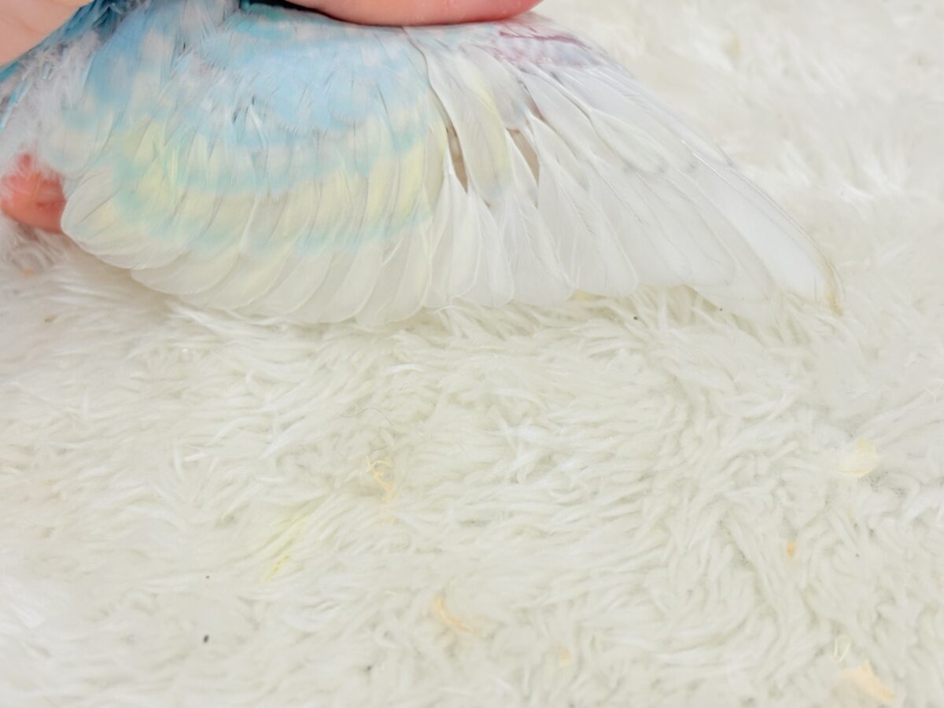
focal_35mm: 52
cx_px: 472
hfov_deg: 36.8
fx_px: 1418
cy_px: 354
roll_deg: +5.1
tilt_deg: -42.4
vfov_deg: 28.0
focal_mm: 5.96
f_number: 1.6
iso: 50
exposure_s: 1/100
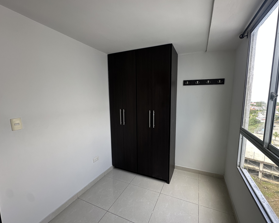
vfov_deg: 84.0
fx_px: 124
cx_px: 149
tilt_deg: -7.7
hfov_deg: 96.7
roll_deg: +0.2
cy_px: 113
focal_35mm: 15
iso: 80
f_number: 2.2
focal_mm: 2.22
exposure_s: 1/99
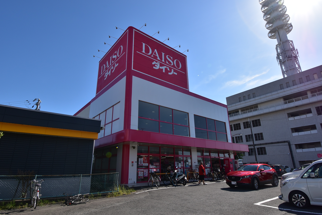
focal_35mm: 20
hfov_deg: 85.4
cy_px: 108
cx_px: 161
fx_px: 175
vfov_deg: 63.3
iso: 360
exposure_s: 1/500
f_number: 11
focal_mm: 13
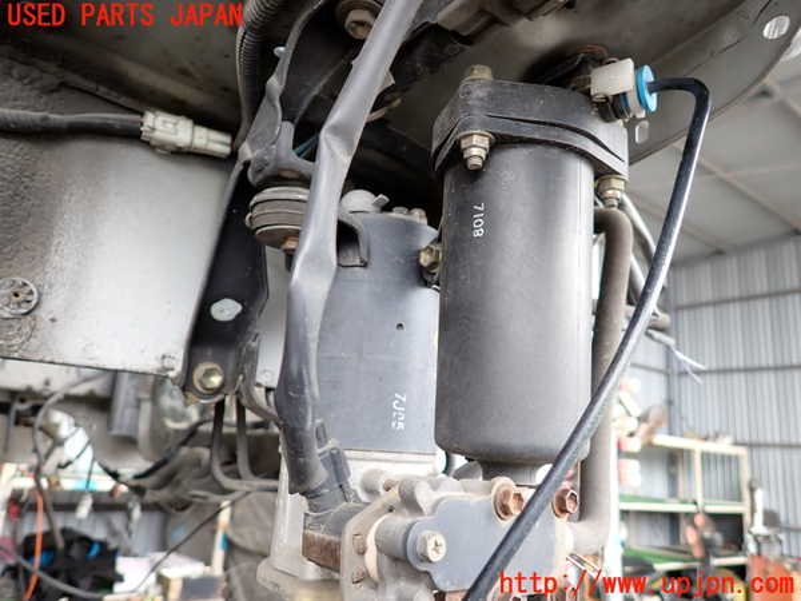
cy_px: 300
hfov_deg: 69.4
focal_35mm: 25
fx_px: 578
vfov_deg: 54.9
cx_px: 400
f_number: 2
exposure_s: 1/125
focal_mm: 4.5
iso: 160
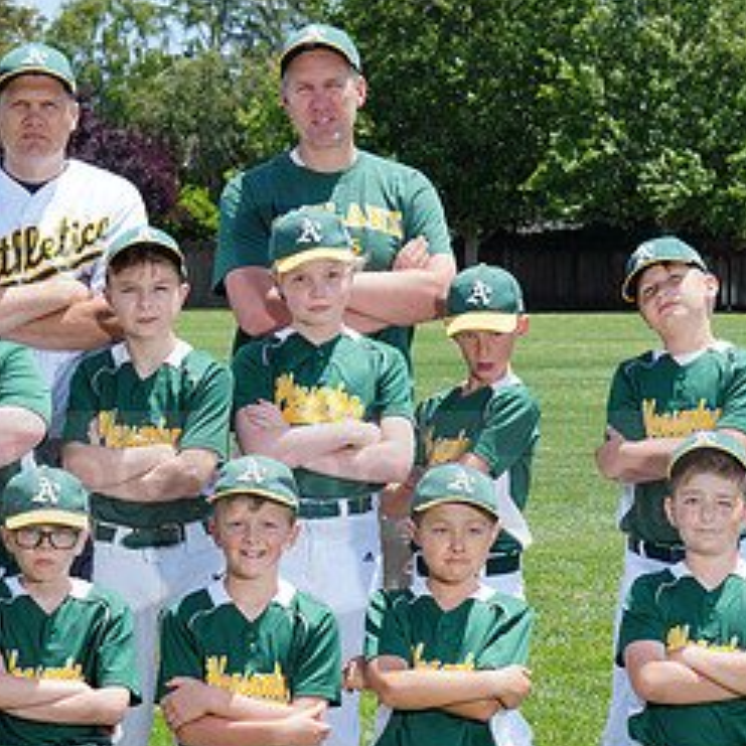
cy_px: 452
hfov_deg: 12.1
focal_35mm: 144
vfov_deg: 12.1
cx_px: 148
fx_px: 3511
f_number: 11
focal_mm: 72
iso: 200
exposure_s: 1/200
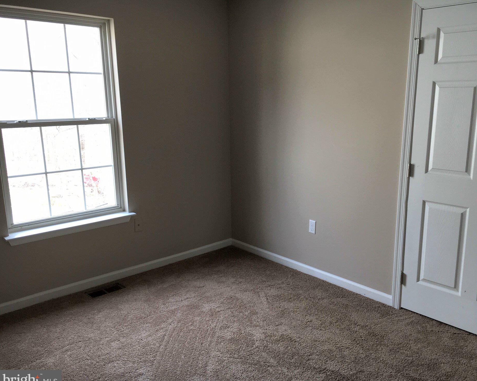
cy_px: 195
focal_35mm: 31
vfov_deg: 47.1
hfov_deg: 57.1
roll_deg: -0.6
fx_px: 438
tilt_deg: -12.7
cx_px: 259
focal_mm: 4.15
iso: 25
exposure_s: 1/60
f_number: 2.2
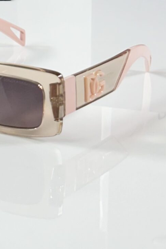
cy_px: -165
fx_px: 1217
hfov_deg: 7.7
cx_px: -28
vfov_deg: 11.1
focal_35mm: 176
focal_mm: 6.86
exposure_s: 1/100
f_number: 1.78
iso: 100
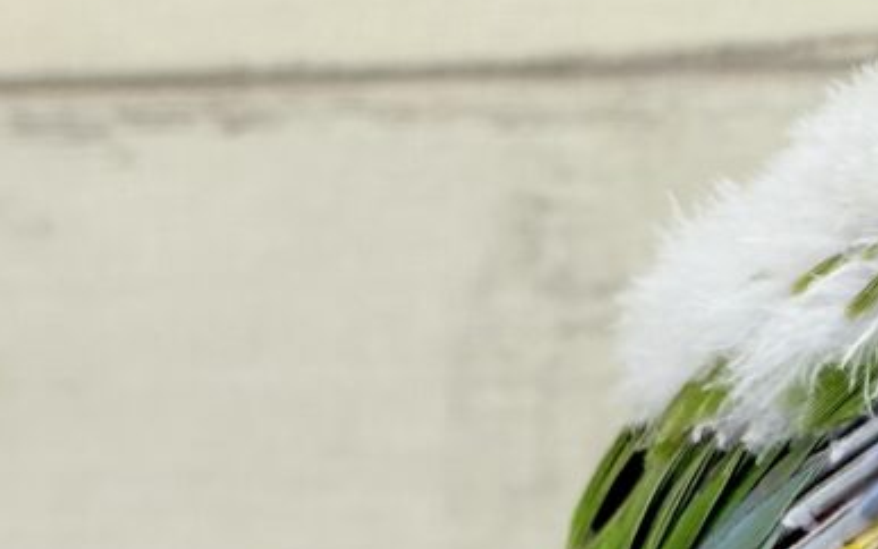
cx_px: 1352
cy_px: 222
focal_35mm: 171
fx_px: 4092
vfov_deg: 7.7
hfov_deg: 11.7
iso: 50
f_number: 1.6
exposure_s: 1/50
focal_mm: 5.96
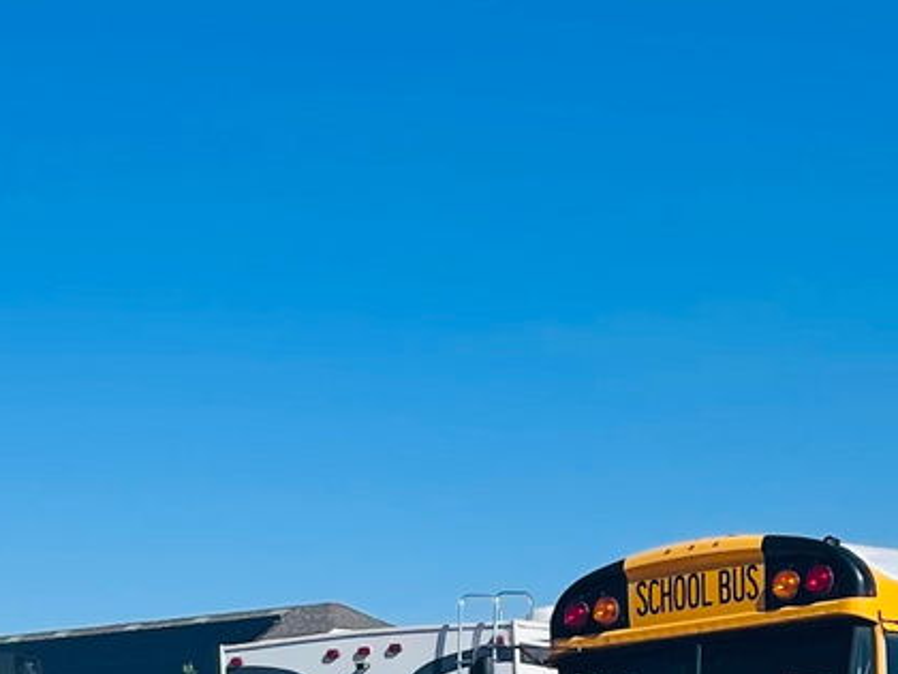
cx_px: 455
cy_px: 1110
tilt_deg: -3.5
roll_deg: +2.9
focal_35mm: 122
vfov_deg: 11.5
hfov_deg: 16.1
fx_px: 3165
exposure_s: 1/6250
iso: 32
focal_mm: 5.1
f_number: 1.6
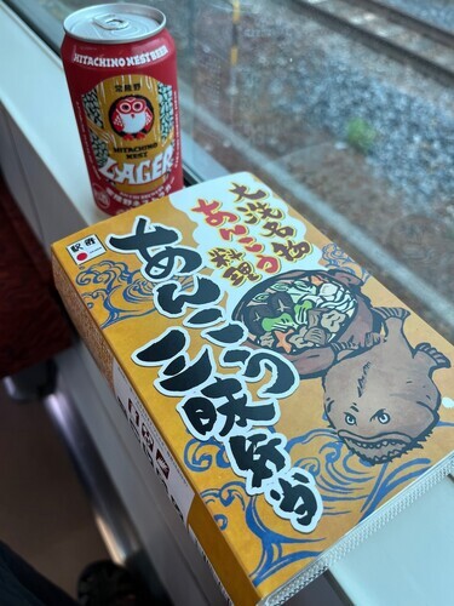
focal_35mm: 26
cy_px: 303
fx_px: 455
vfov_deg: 67.3
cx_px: 227
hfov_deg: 53.1
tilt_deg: -47.8
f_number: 1.6
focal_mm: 5.1
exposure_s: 1/123
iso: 32
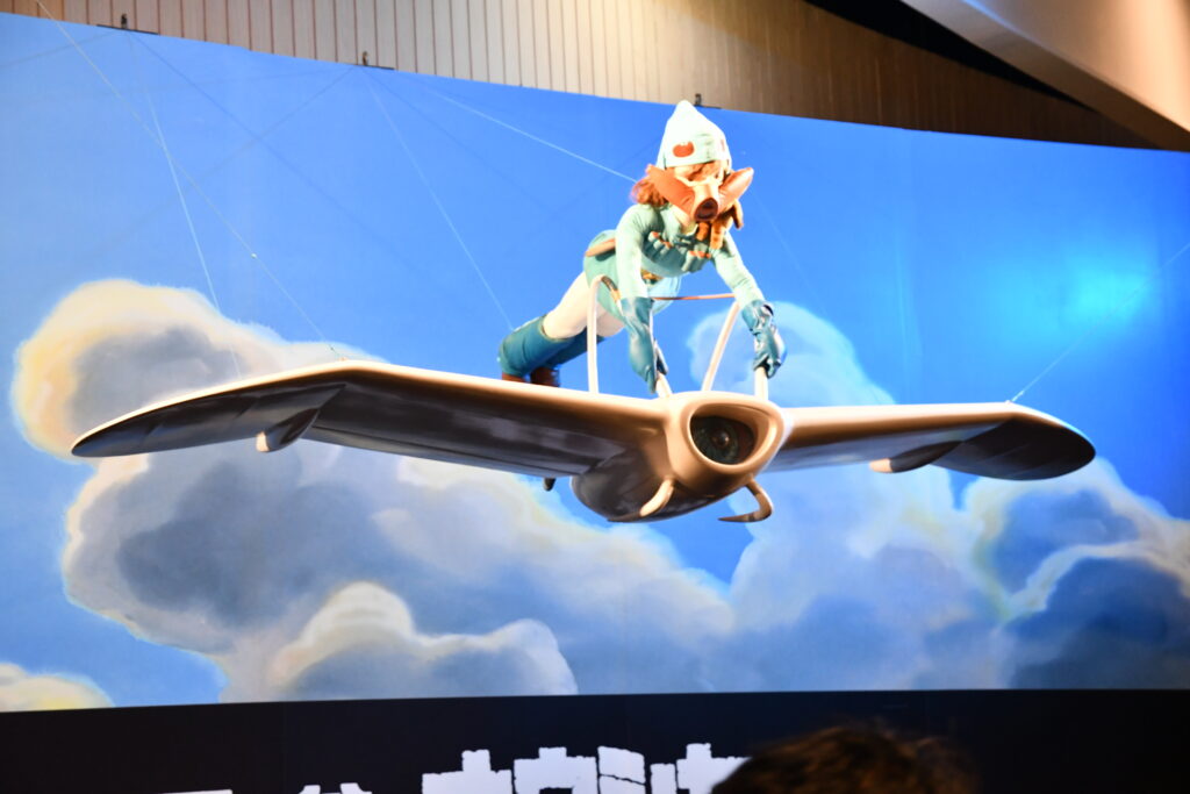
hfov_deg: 29.2
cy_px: 397
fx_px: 2281
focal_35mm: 69
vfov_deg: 19.7
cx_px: 595
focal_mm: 46
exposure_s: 1/60
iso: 1600
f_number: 5
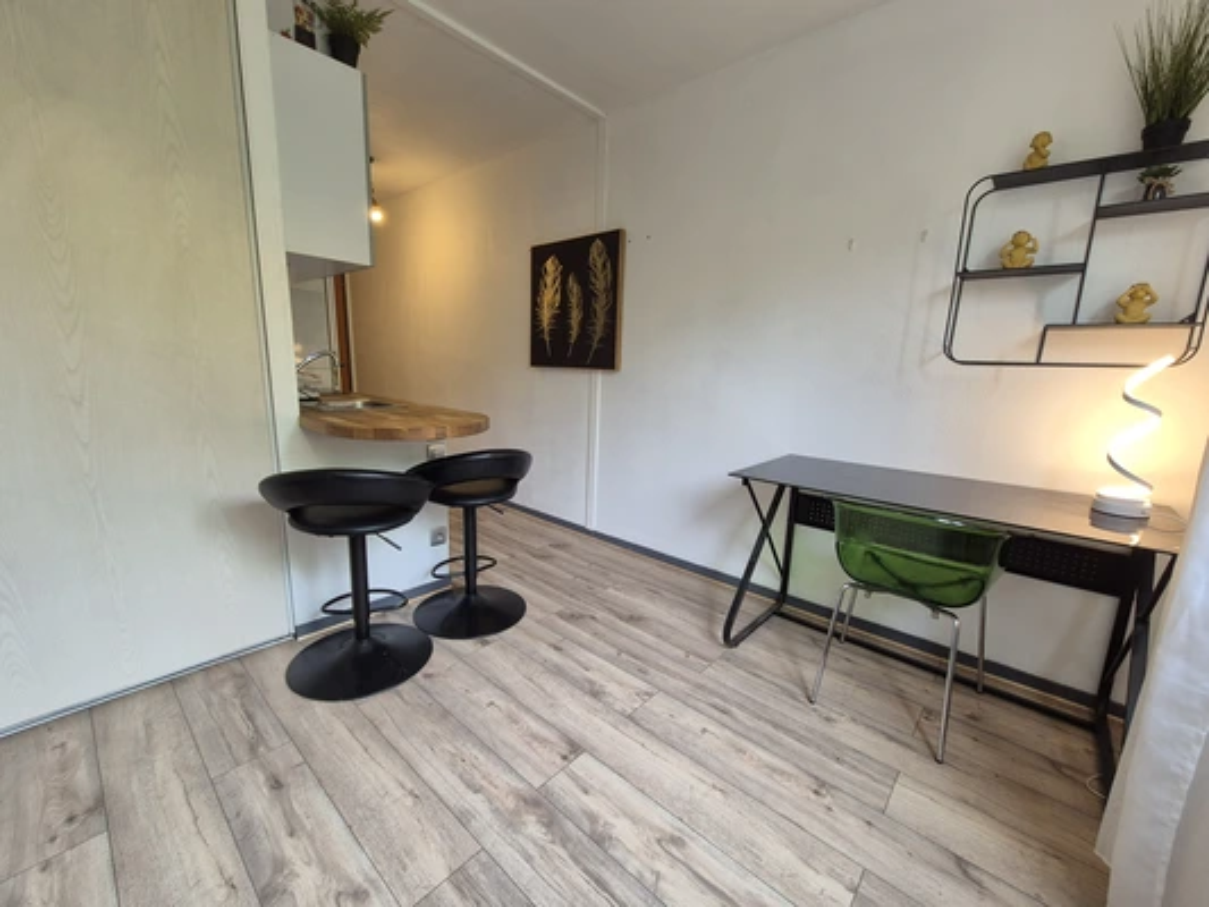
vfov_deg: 89.9
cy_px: 454
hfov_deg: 106.2
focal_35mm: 13
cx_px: 604
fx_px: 454
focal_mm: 2.2
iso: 64
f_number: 2.2
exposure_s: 1/50
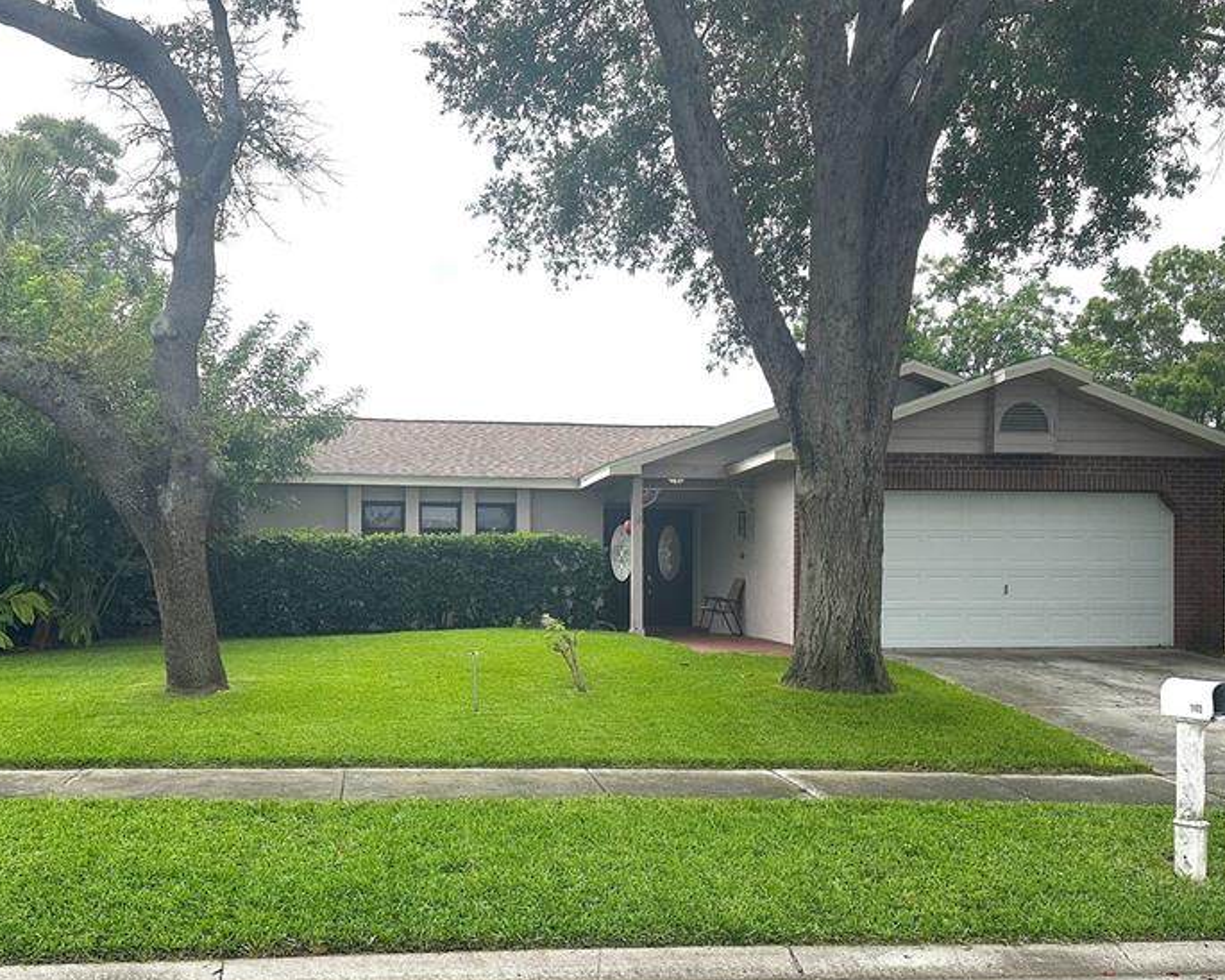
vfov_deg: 41.8
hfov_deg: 51.5
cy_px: 628
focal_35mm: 35
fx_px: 1269
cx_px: 572
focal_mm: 6.86
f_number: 1.78
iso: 80
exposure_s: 1/321
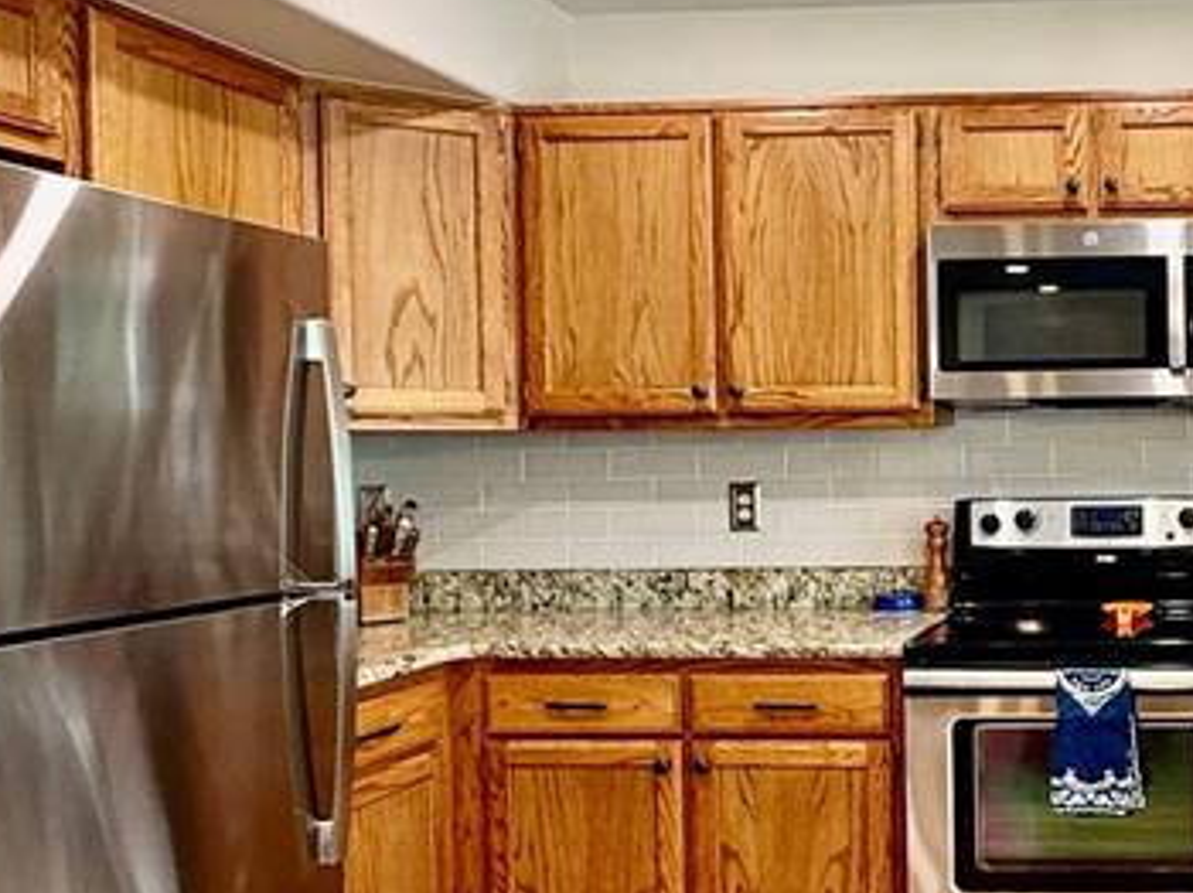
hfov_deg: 40.9
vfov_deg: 35.1
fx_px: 1412
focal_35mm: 41
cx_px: 1152
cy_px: 462
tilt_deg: +0.2
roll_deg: +1.1
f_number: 2.2
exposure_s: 1/60
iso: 200
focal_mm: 2.22
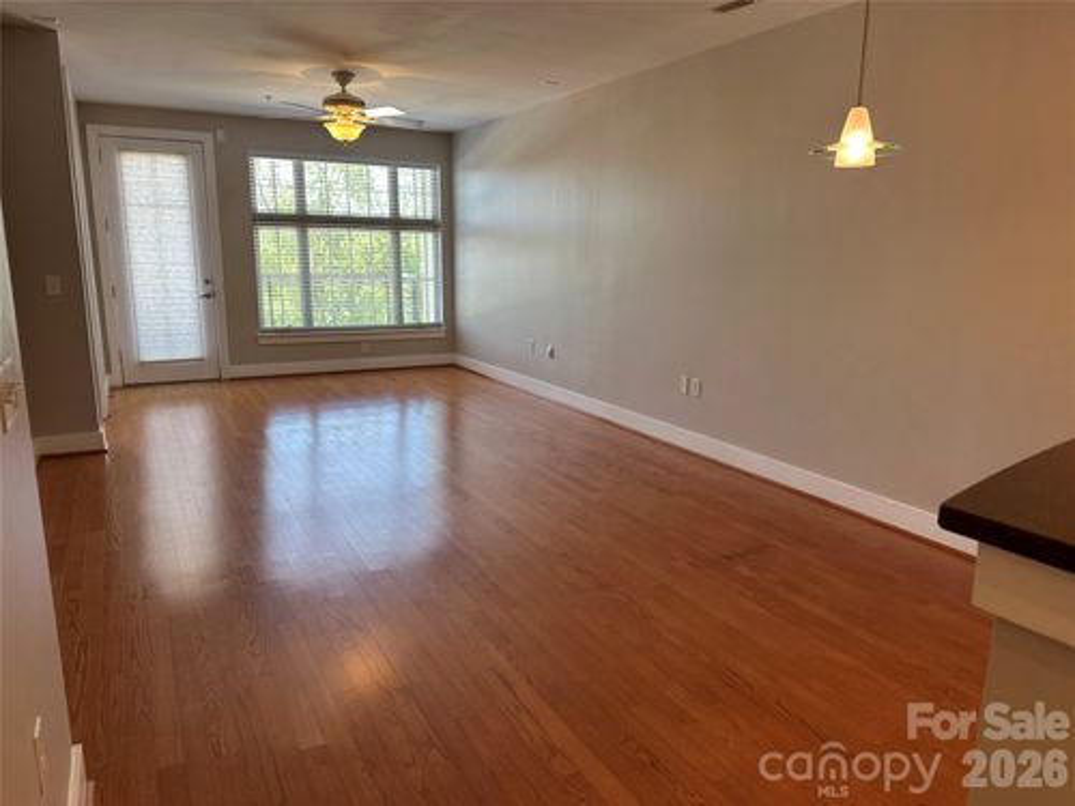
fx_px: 745
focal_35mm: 24
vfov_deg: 56.8
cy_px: 403
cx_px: 538
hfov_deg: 71.6
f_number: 1.78
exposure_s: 1/120
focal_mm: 6.86
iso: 50
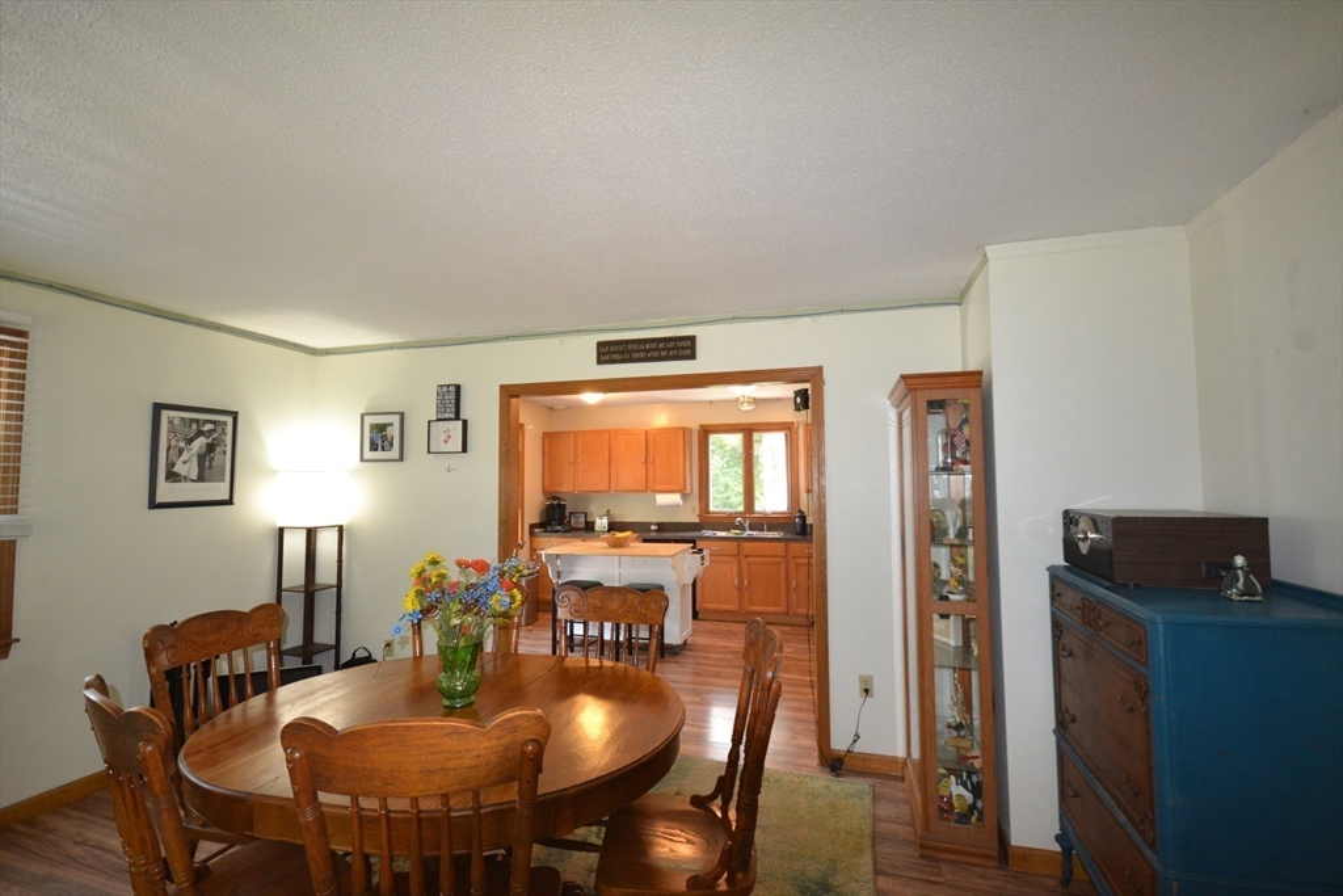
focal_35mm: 15
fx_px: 560
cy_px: 448
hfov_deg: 100.4
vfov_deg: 77.3
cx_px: 672
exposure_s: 1/60
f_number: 4
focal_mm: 10
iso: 1400
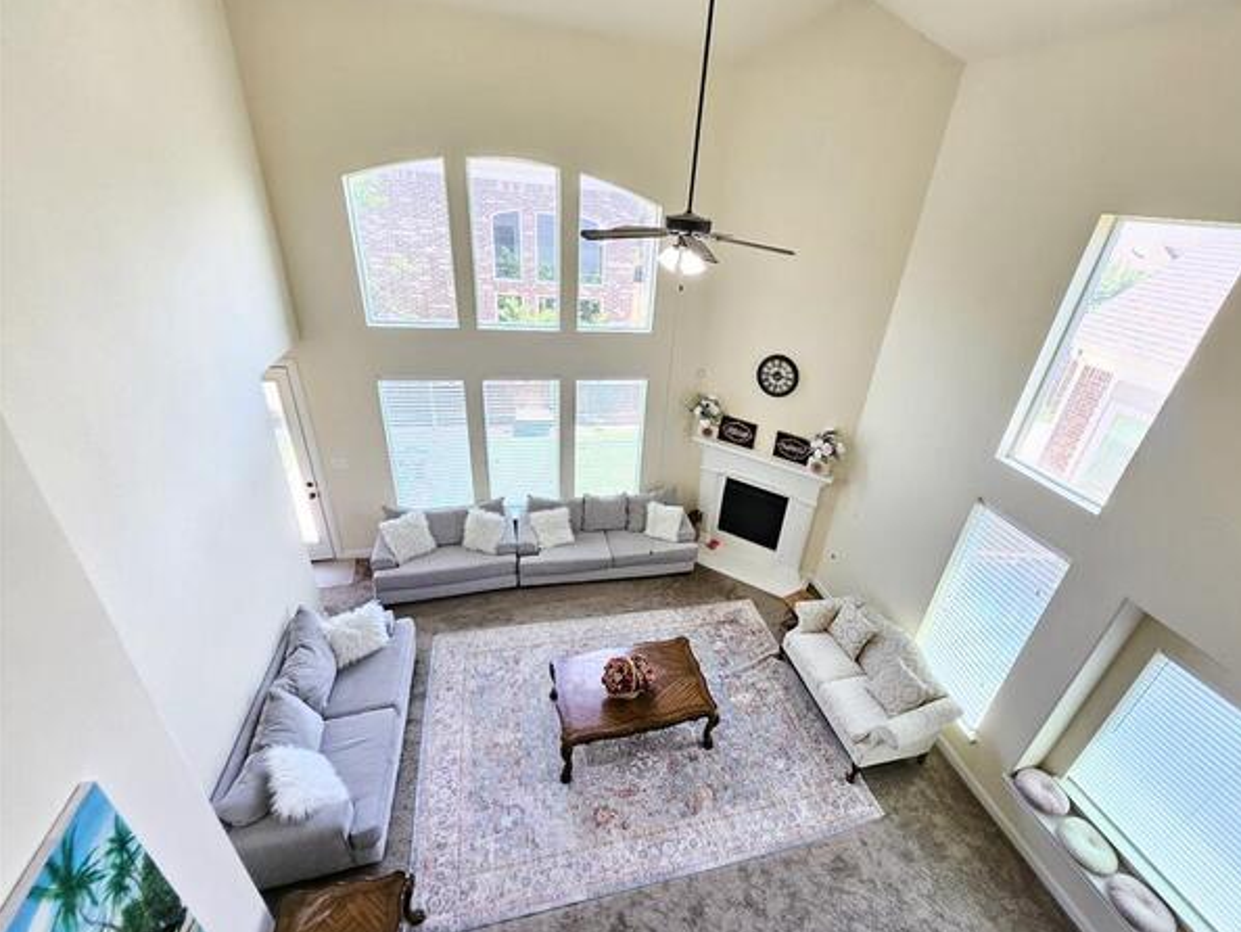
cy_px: 481
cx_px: 666
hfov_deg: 101.9
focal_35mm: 14
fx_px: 502
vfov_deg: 85.7
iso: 125
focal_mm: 1.74
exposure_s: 1/60
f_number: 2.2
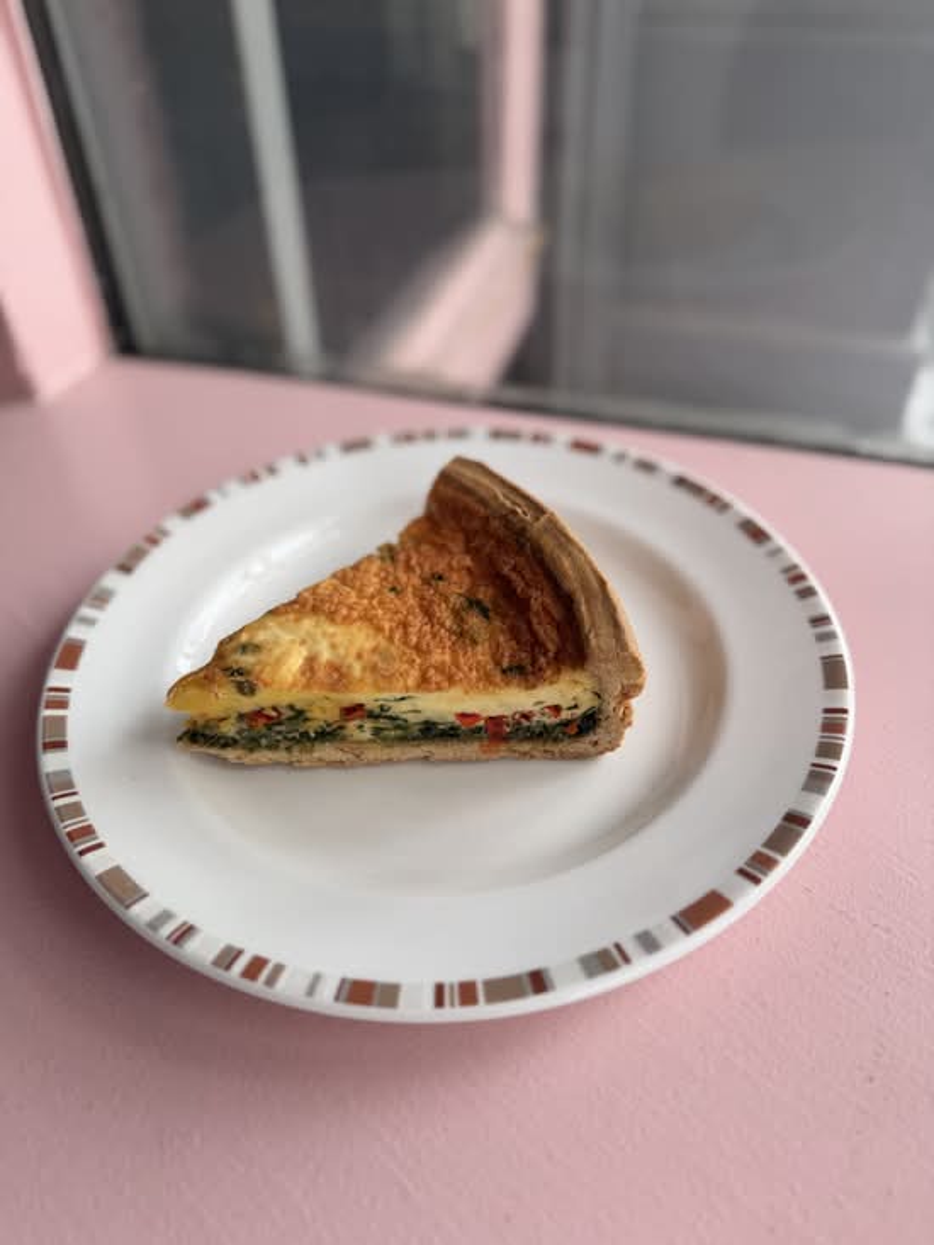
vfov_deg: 71.6
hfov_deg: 56.8
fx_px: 863
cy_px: 622
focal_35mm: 24
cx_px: 467
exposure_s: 1/120
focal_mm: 6.76
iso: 80
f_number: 1.78
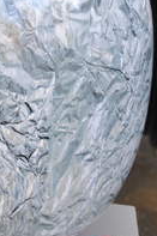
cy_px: 49
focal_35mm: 117
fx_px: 767
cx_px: -158
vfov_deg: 17.4
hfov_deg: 10.7
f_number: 4.5
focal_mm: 24
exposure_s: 1/80
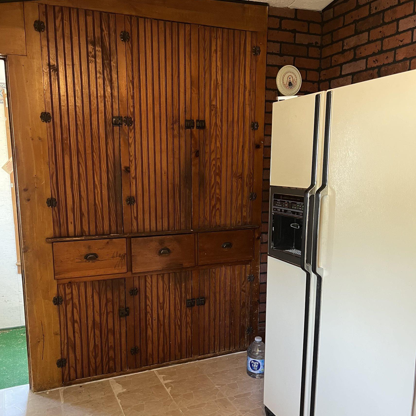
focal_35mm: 31
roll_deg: +0.4
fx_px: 421
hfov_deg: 52.5
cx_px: 206
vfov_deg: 52.4
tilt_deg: -10.5
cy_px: 236
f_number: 1.6
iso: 320
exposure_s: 1/60
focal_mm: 5.1
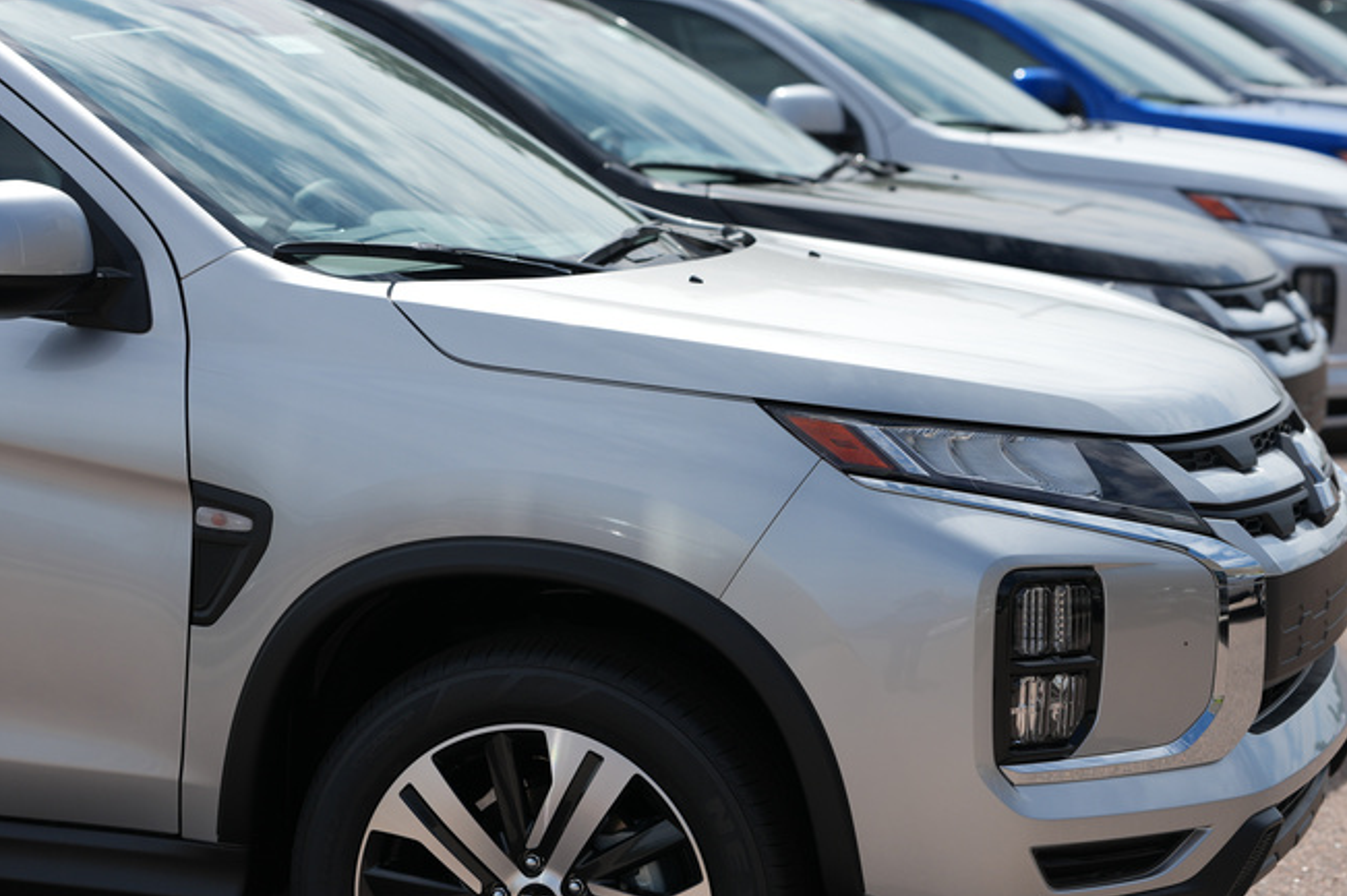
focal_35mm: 96
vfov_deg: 14.2
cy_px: 511
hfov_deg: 21.2
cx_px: 772
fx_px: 3589
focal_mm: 61
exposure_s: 1/5000
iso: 200
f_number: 2.8
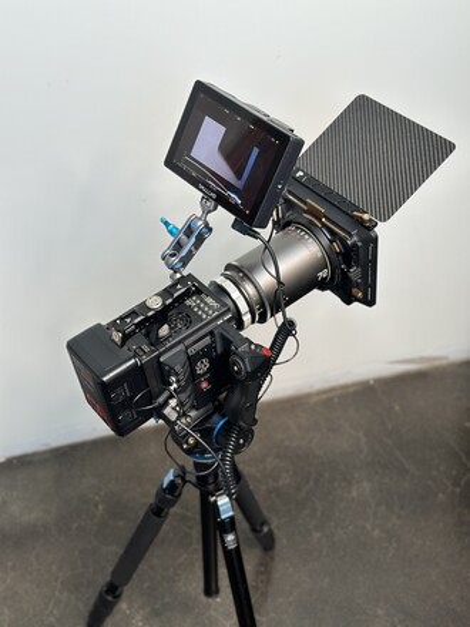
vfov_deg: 39.7
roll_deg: -1.9
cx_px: 235
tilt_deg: -40.8
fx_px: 869
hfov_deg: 30.3
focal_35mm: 48
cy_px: 314
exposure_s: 1/121
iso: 100
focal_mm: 6.86
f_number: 1.78
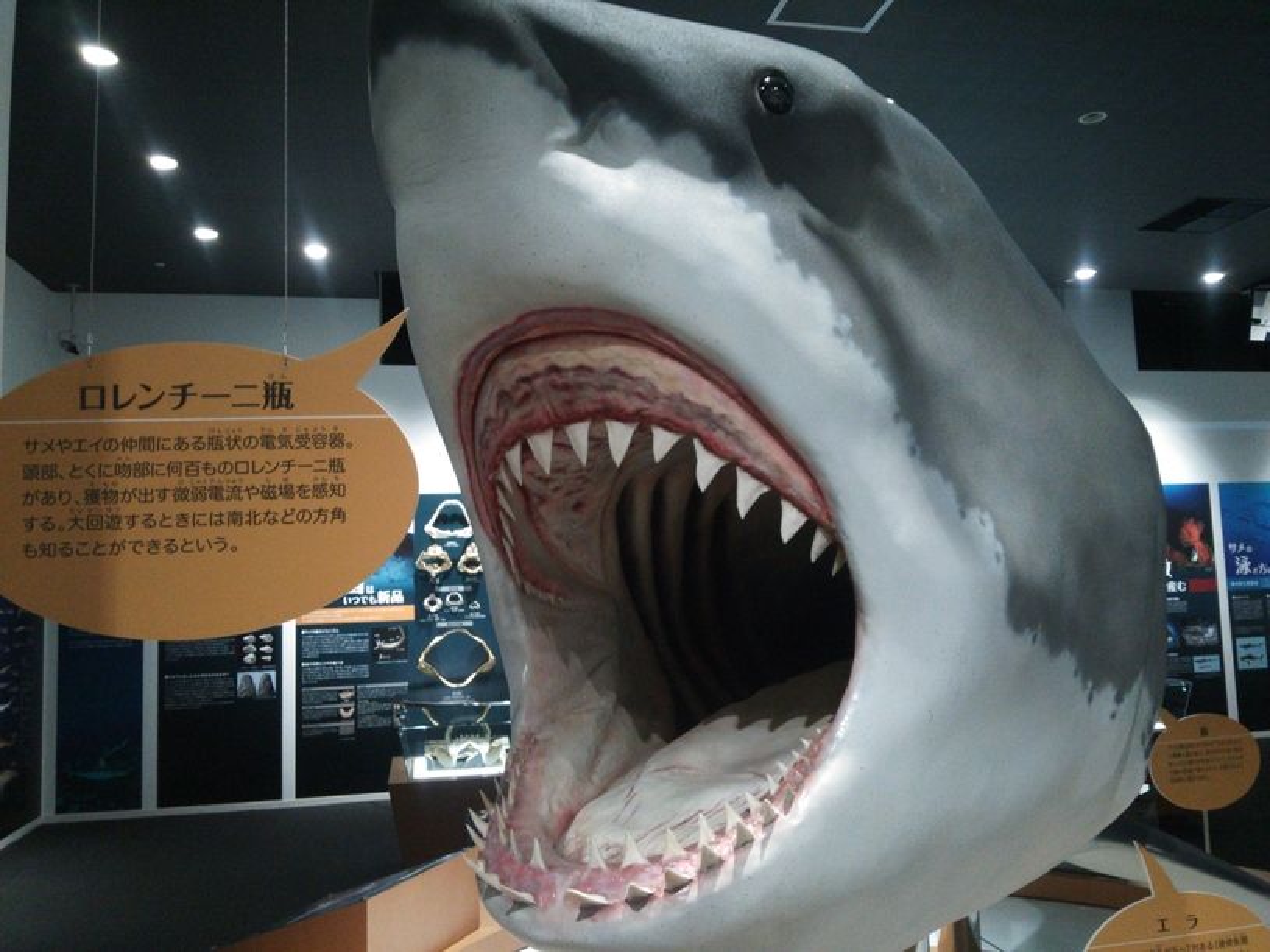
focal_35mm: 28
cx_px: 635
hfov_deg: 63.5
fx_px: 1027
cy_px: 476
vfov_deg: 49.7
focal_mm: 4.21
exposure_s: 1/15
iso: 400
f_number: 2.5
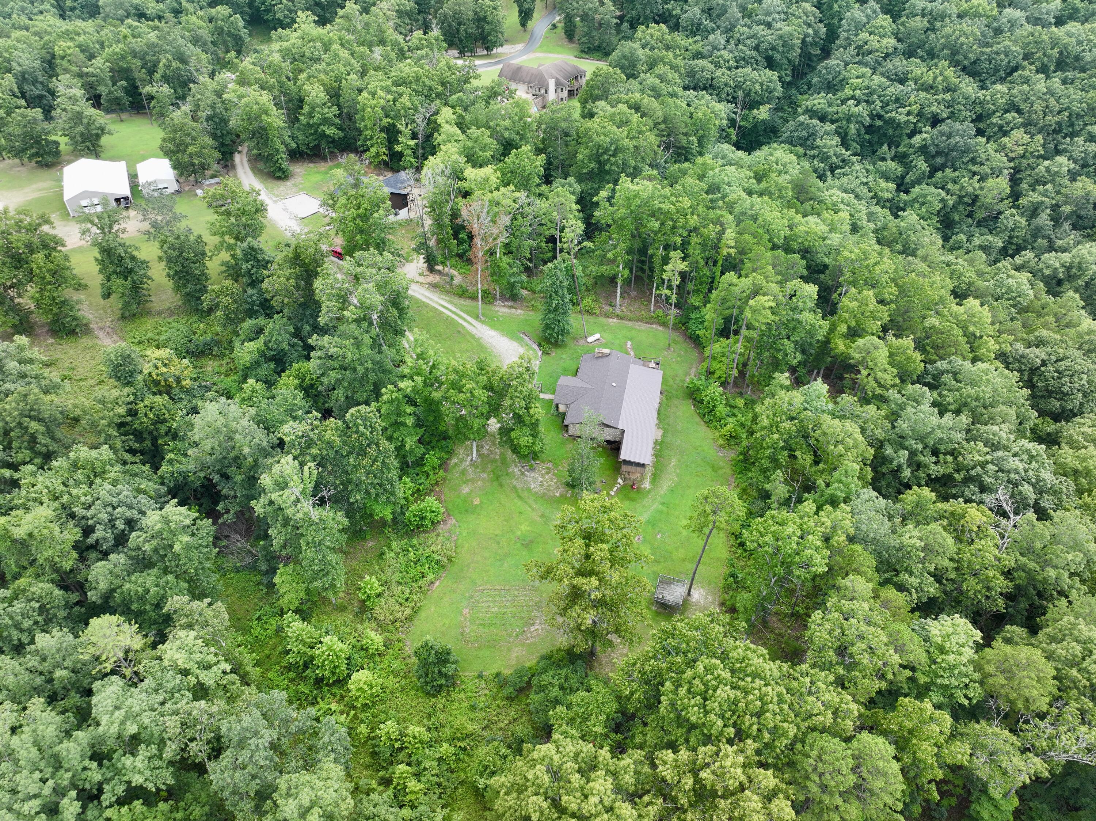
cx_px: 548
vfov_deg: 56.8
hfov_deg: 71.6
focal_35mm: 24
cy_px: 410
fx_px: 760
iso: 100
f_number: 2.8
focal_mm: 12.29
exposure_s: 1/400
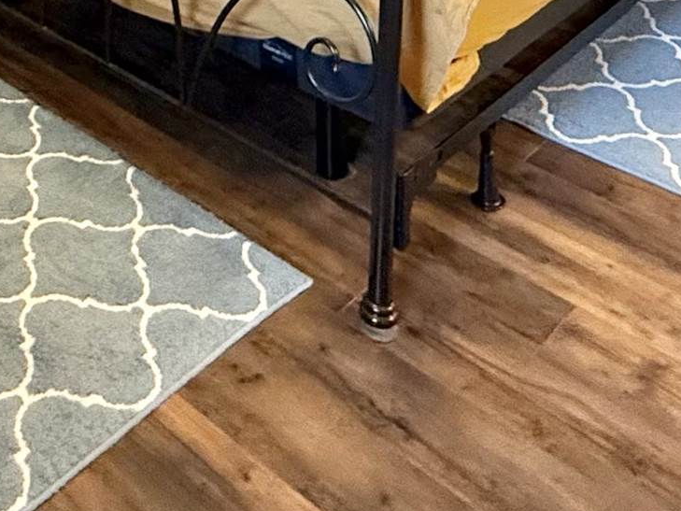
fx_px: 1161
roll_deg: +0.0
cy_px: -435
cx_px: 137
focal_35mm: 59
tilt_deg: -4.5
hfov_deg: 31.8
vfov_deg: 18.6
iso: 400
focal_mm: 2.22
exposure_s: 1/60
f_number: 2.2
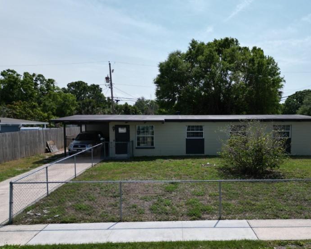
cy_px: 141
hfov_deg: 60.0
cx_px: 185
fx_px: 267
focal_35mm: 29
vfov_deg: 49.8
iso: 120
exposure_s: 1/5000
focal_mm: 6.72
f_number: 1.7
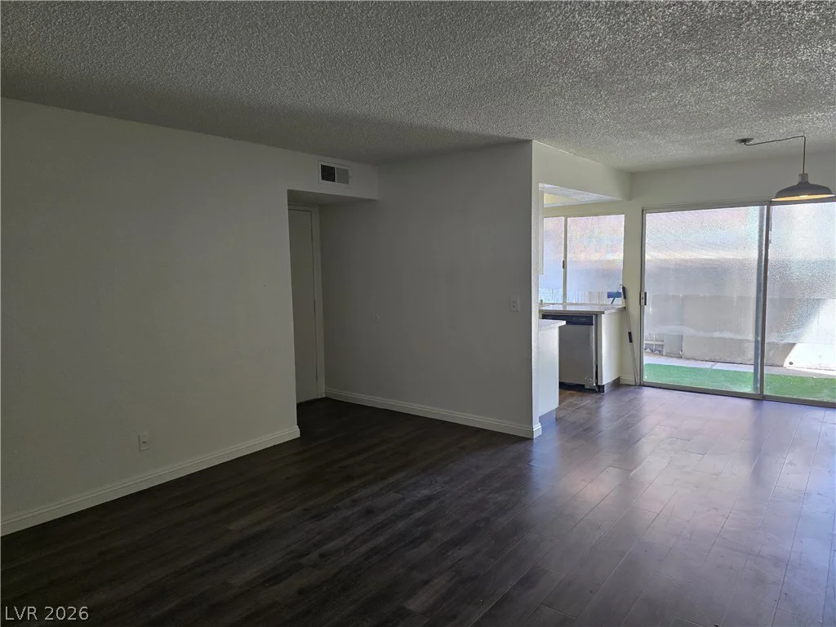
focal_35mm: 23
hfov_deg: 73.9
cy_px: 314
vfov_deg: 58.9
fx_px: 555
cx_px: 418
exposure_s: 1/120
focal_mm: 6.3
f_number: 1.7
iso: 250
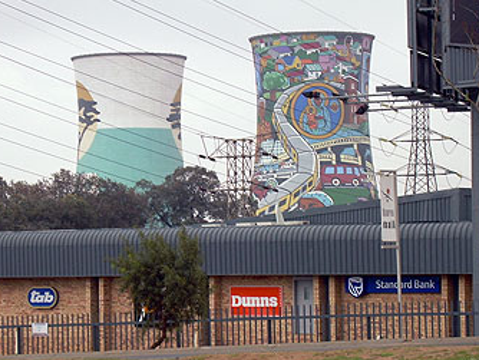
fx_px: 2049
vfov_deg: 10.0
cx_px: 176
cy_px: 195
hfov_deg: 13.3
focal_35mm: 148
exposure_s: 1/149
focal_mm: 18.9
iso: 50
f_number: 4.9
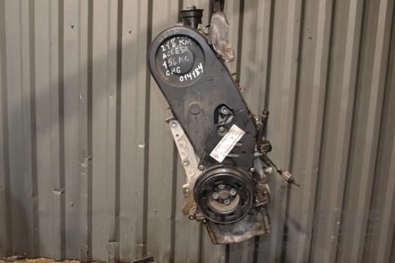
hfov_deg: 59.5
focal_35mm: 32
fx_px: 346
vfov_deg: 41.7
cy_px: 132
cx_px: 198
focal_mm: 21
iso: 1800
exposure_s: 1/60
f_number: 3.8
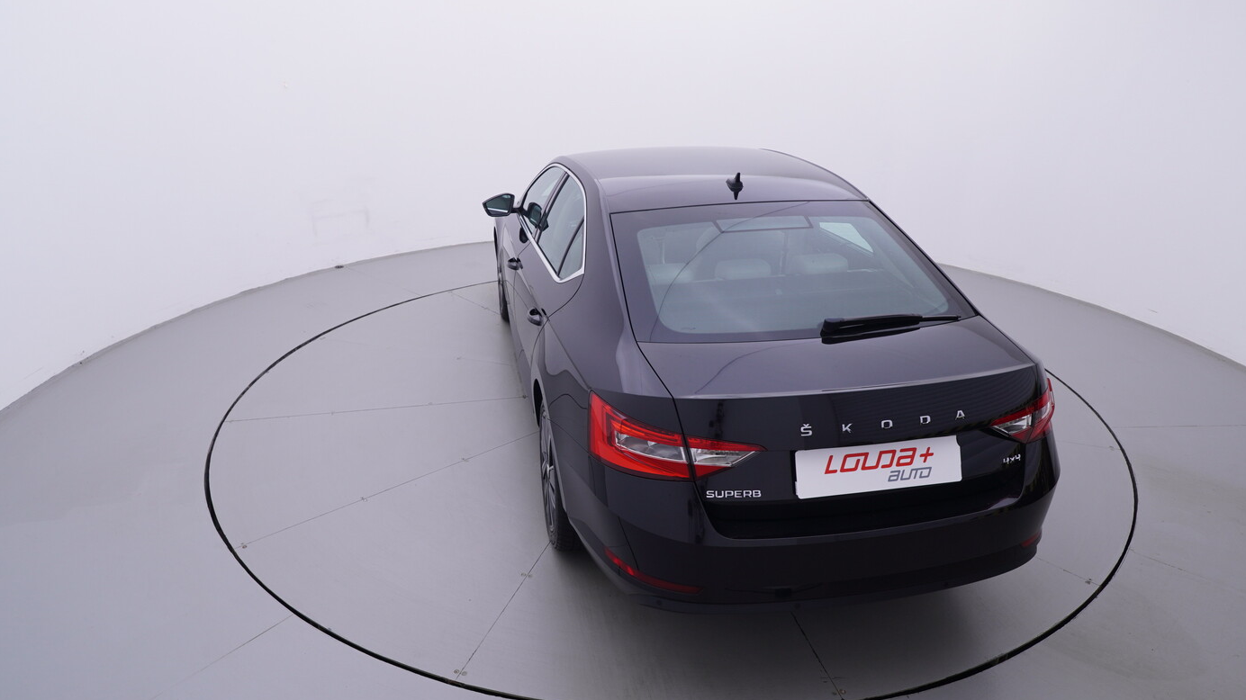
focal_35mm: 25
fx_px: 811
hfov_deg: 75.1
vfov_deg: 46.6
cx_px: 602
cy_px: 310
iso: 200
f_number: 5
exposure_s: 1/80
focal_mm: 15
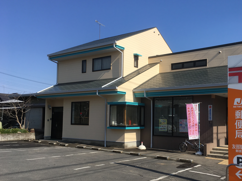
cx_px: 146
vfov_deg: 39.5
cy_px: 106
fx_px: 252
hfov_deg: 51.0
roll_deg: -0.1
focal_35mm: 36
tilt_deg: +2.1
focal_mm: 4.15
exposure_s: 1/1672
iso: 25
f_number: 2.2
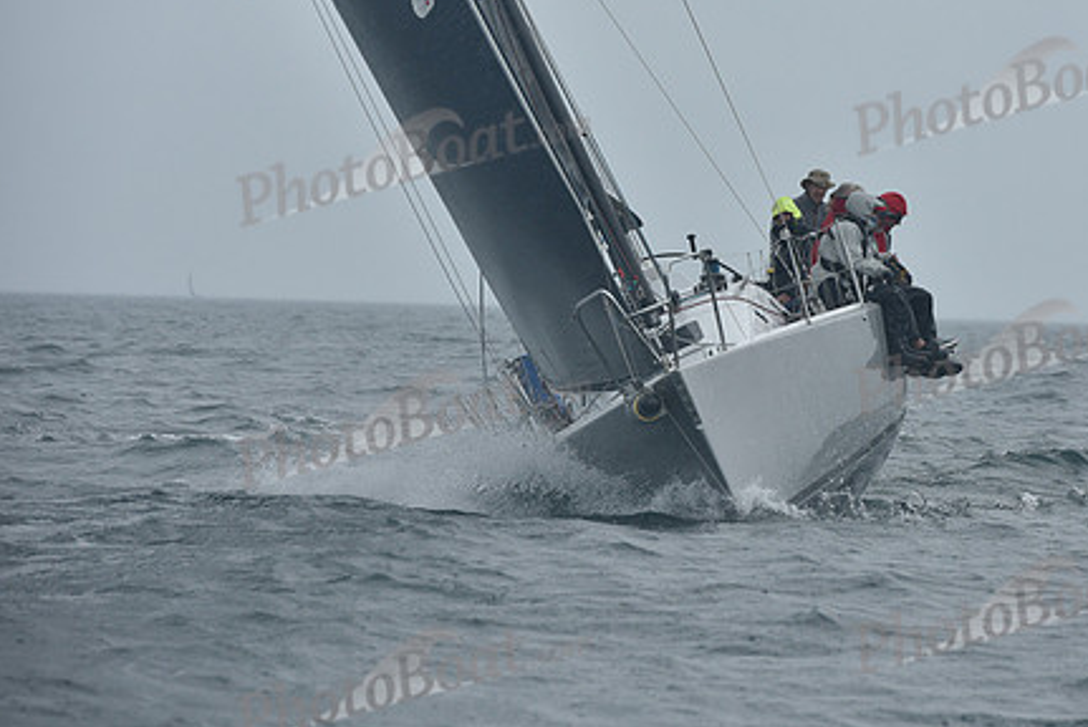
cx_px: 724
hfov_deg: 7.6
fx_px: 8135
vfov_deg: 5.1
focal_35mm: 269
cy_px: 256
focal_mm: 200
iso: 320
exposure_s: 1/1000
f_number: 7.1
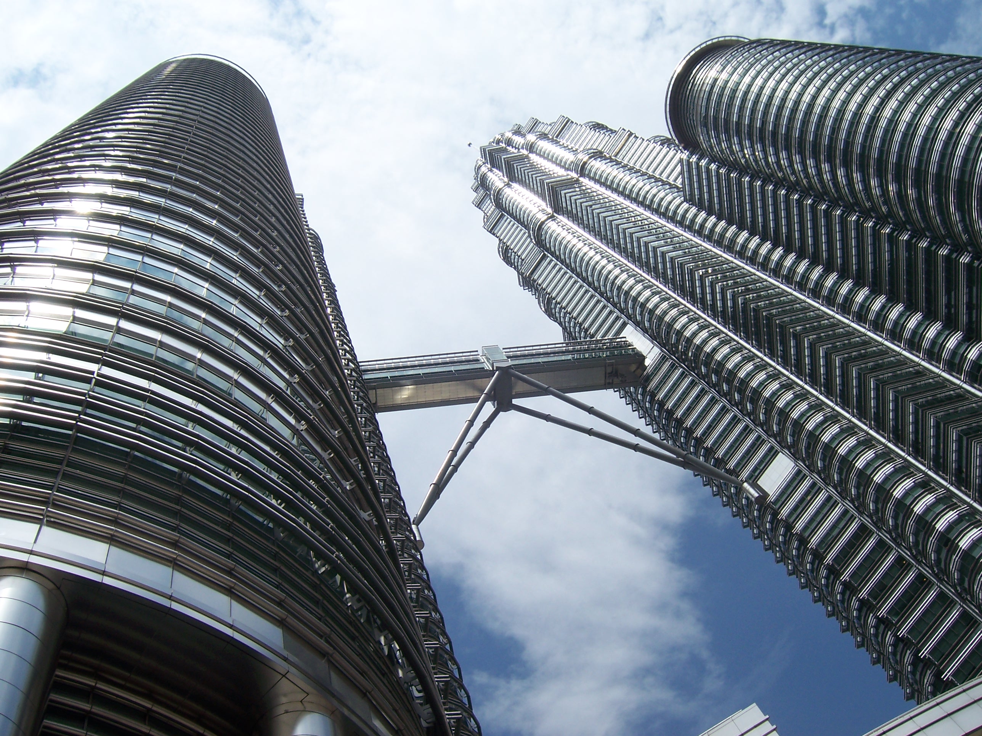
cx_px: 491
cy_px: 368
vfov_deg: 39.7
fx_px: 1021
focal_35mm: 36
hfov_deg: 51.4
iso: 80
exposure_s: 1/1600
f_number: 4.5
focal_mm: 6.2
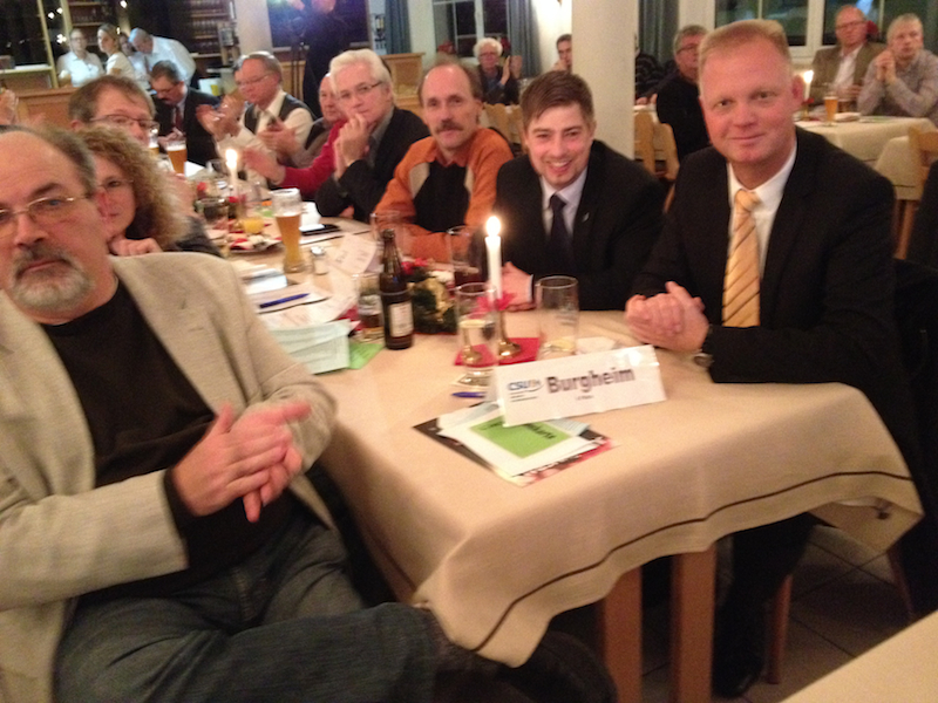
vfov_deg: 40.7
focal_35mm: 35
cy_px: 352
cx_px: 469
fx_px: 948
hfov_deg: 52.6
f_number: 2.4
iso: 640
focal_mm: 4.28
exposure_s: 1/15
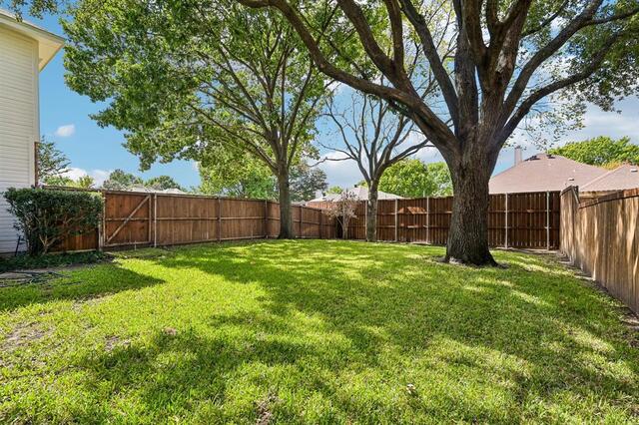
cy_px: 212
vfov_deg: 73.7
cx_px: 320
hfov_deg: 96.8
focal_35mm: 16
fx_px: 284
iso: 400
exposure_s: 1/400
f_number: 8
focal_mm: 16
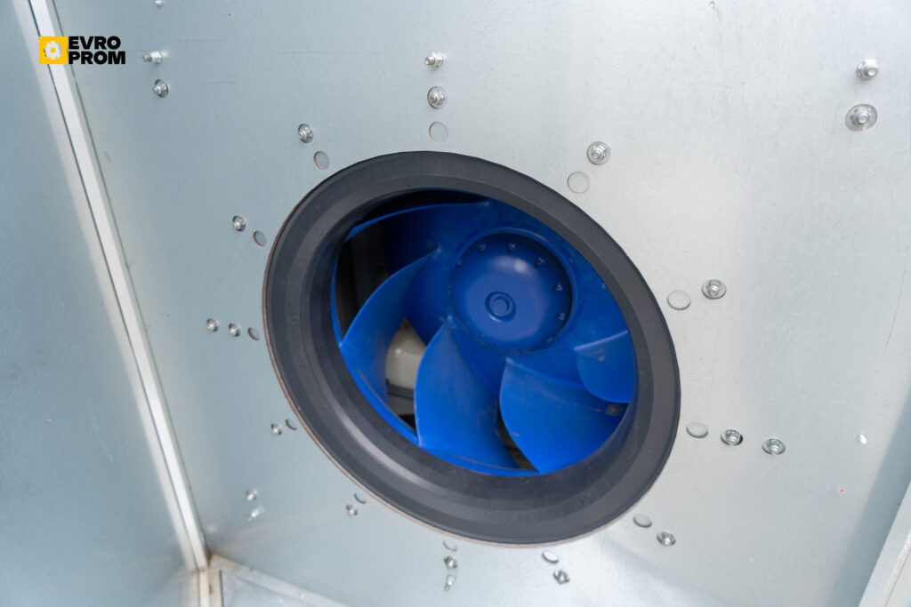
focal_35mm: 24
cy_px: 304
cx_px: 456
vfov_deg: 53.1
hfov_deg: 73.7
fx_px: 607
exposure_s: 1/160
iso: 250
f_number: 4
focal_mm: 24
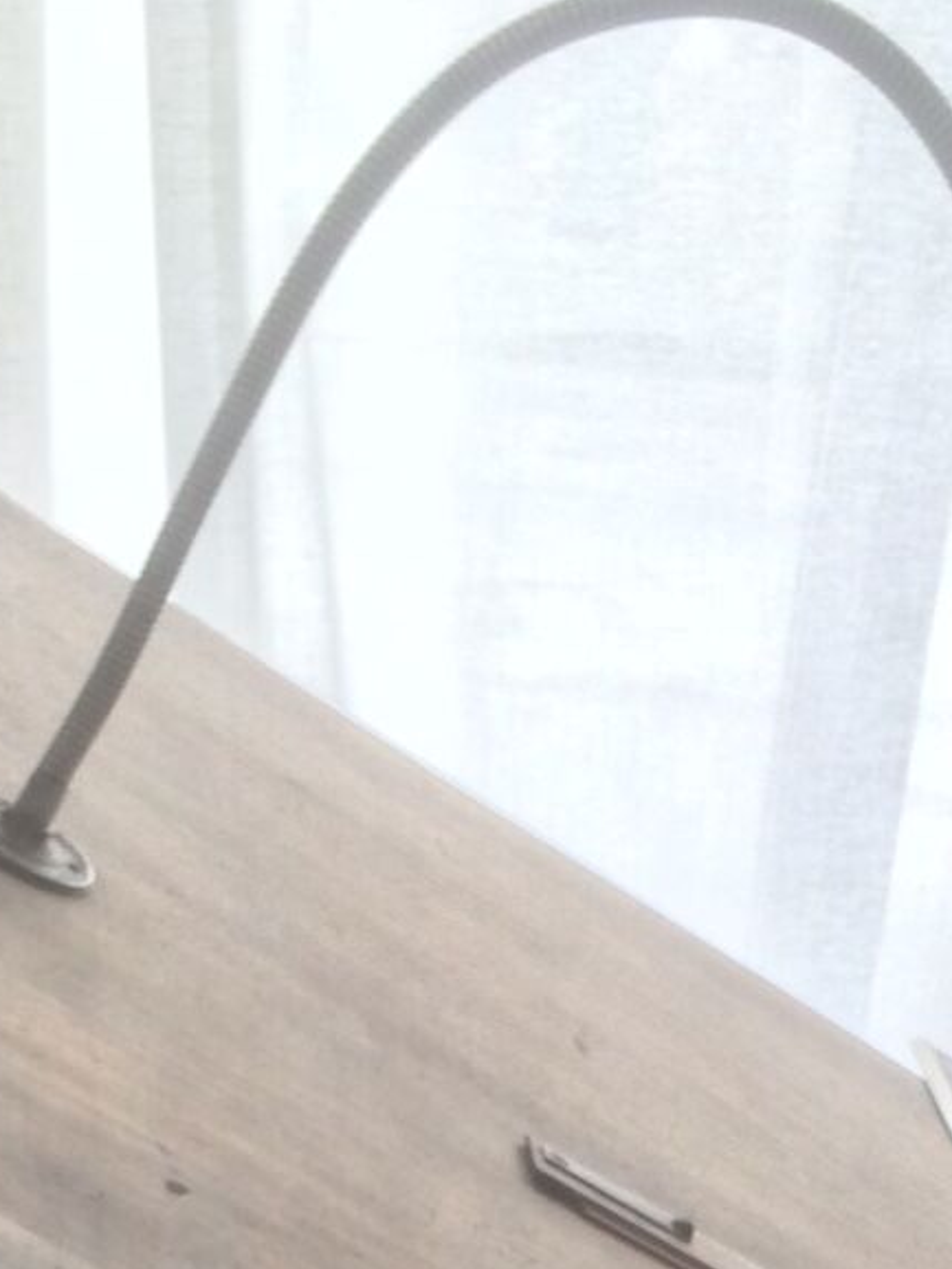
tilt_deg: -36.4
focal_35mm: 82
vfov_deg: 21.1
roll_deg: -4.1
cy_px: 1753
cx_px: 398
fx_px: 3006
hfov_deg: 18.0
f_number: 2.2
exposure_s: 1/33
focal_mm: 4.15
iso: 64
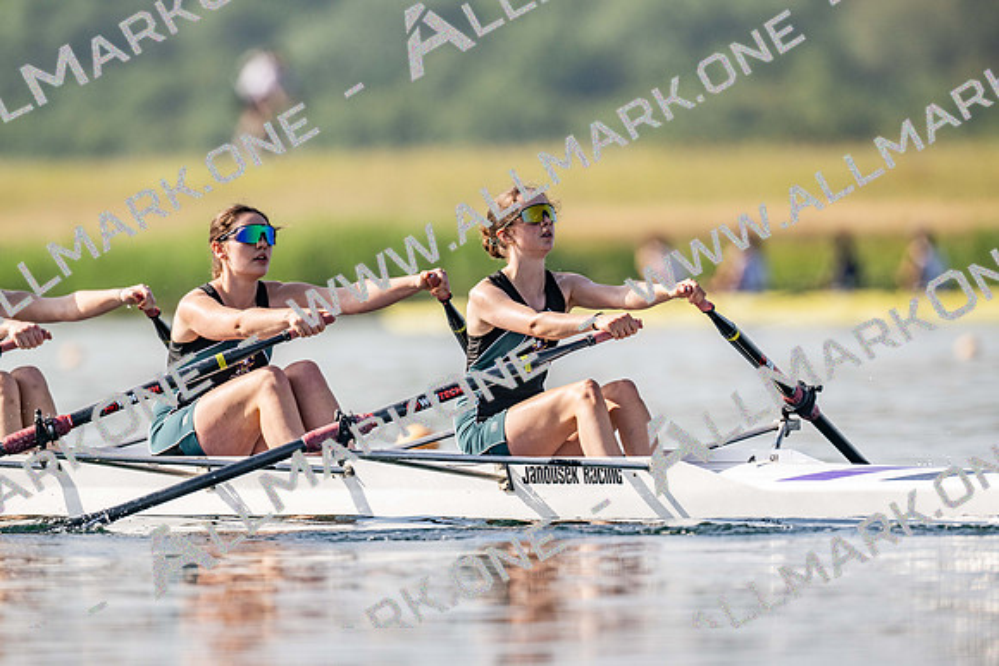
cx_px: 500
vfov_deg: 2.3
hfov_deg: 3.4
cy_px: 333
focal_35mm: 600
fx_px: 16653
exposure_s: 1/2500
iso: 250
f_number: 5.6
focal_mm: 600
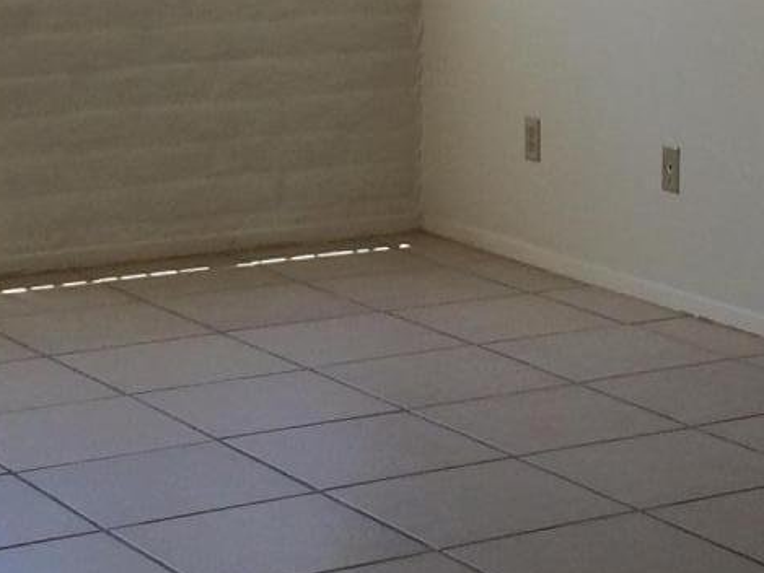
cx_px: 621
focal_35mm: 128
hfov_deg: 15.3
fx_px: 2826
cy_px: -88
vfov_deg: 11.4
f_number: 2.2
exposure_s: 1/233
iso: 32
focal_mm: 4.12
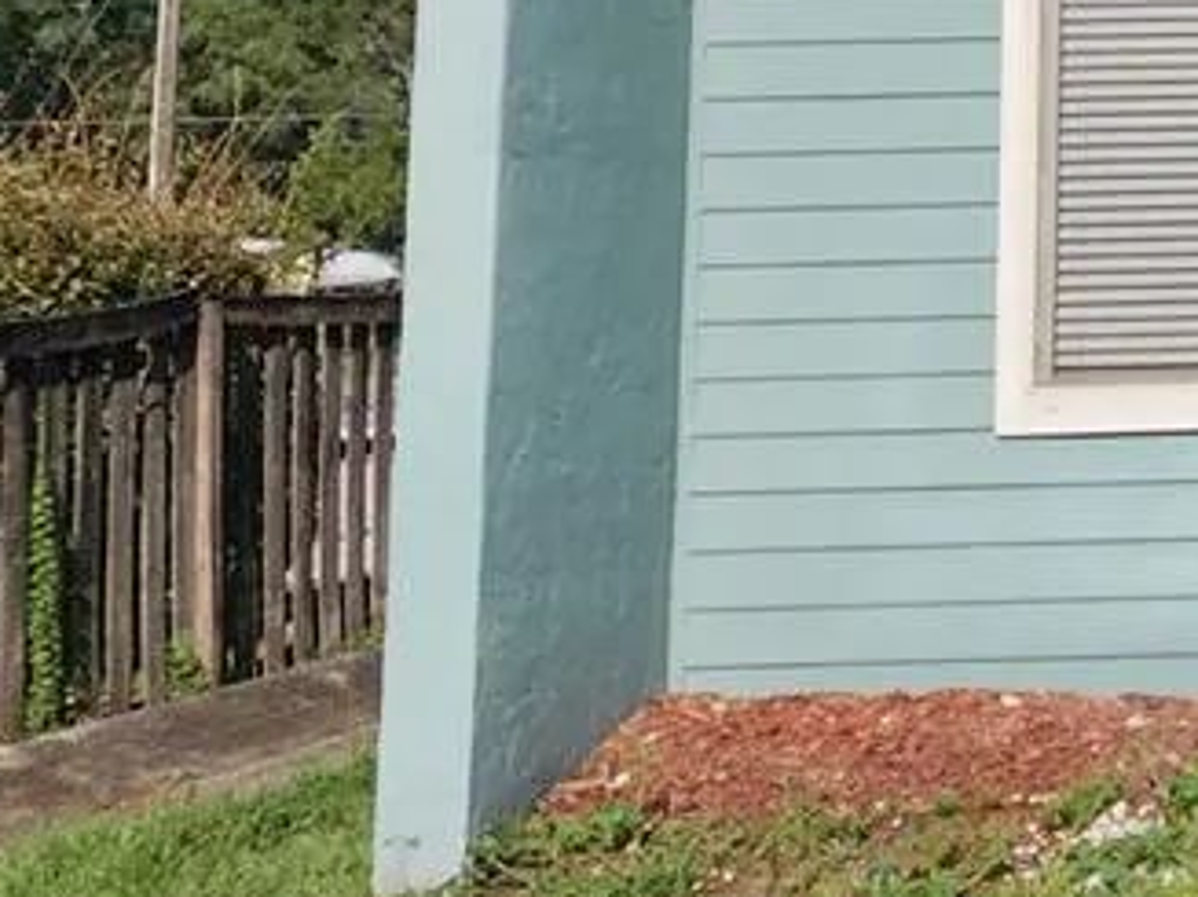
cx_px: 1792
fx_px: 2491
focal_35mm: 72
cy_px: -44
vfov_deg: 19.7
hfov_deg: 22.3
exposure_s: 1/1879
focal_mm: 6.4
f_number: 1.8
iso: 12
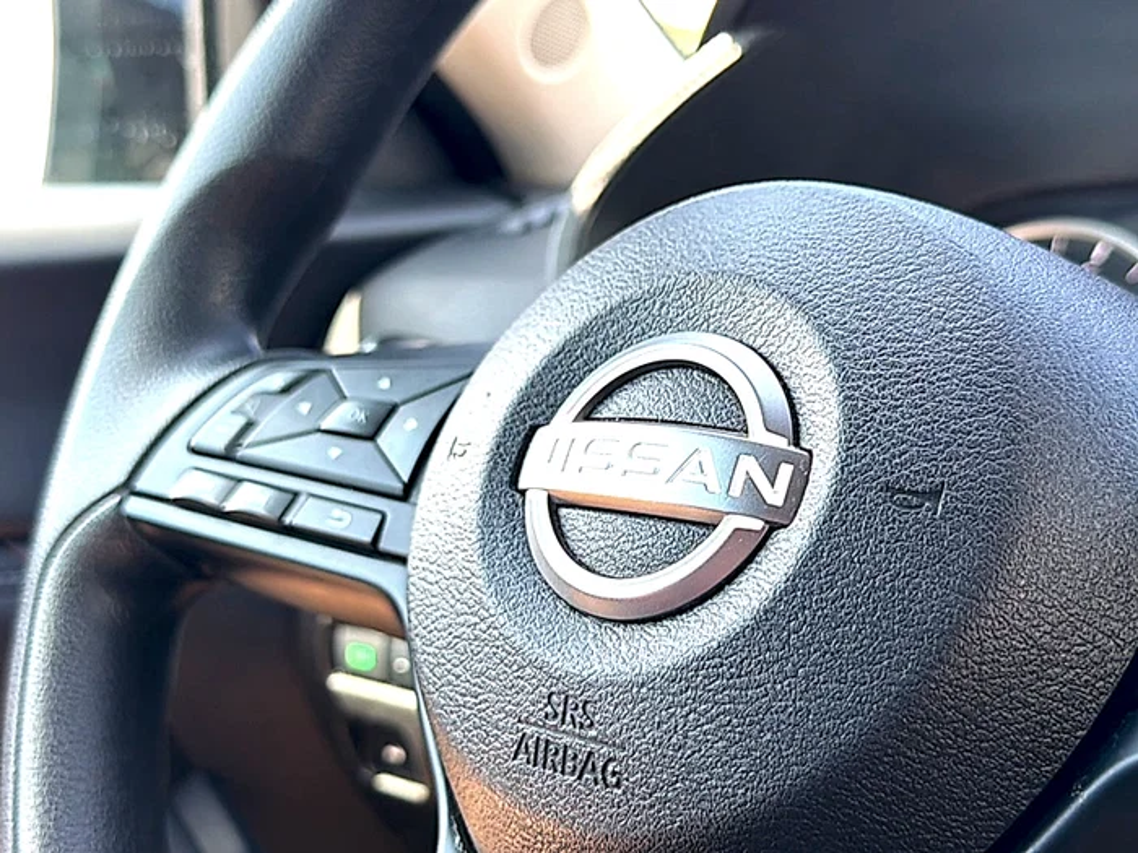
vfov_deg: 39.7
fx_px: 1183
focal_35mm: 36
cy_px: 426
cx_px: 569
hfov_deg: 51.4
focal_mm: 6.76
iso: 64
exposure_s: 1/171
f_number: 1.78
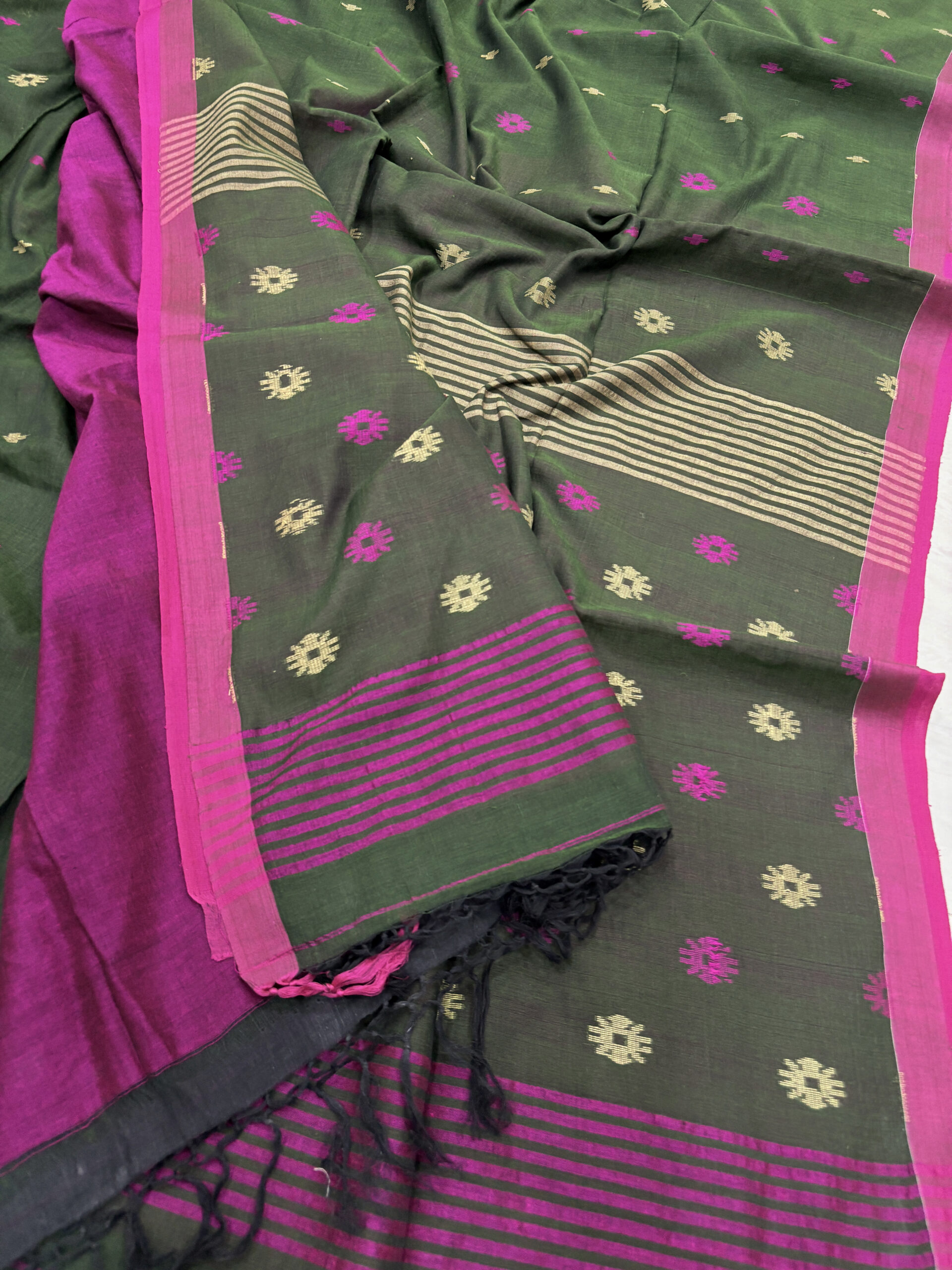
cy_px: 635
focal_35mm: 26
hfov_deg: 53.1
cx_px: 476
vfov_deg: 67.3
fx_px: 953
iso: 100
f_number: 1.6
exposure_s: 1/100
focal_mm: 5.96
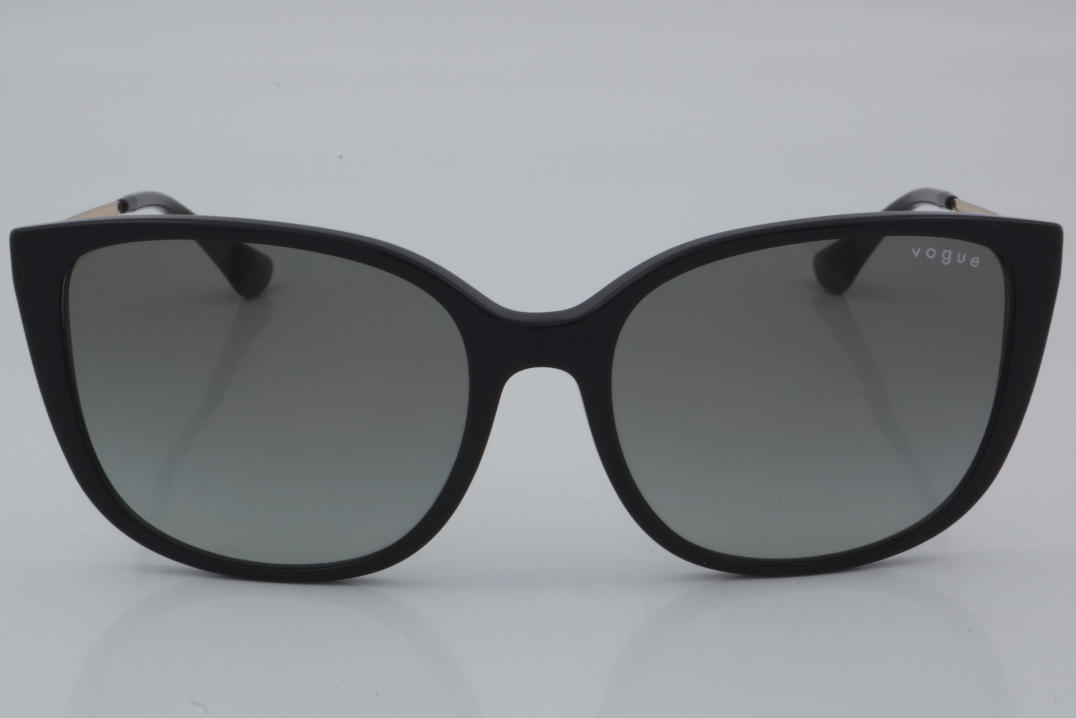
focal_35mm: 82
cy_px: 359
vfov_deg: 16.6
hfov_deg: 24.6
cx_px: 538
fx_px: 2466
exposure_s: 1/4
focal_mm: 55
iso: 100
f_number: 32
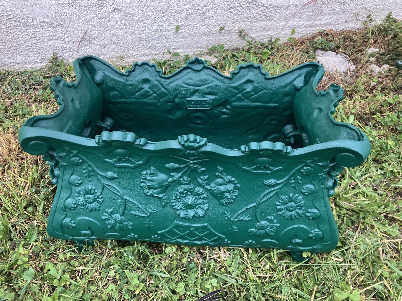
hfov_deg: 63.4
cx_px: 201
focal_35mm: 28
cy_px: 150
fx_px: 325
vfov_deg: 49.7
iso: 25
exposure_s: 1/200
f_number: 1.8
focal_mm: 3.99
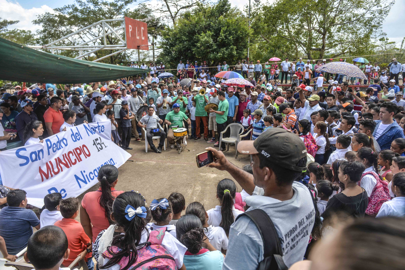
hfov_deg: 73.7
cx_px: 202
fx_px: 270
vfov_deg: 53.2
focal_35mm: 24
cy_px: 135
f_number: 4.5
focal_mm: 24
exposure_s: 1/800
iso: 125
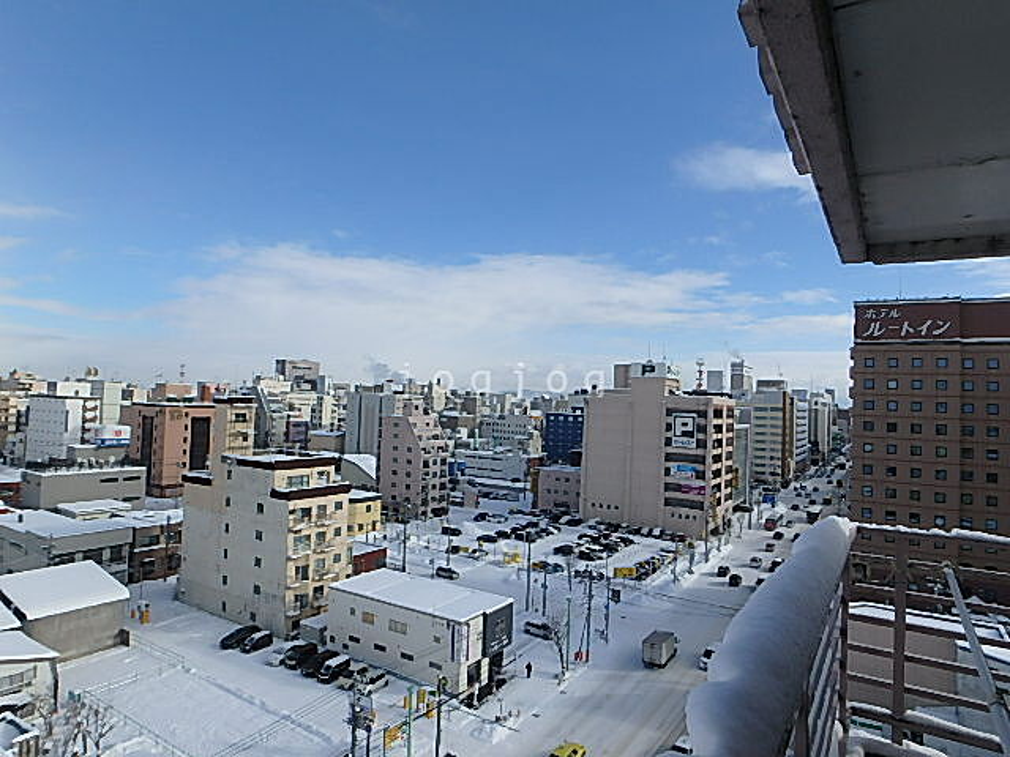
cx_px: 505
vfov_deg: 63.4
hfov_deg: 79.0
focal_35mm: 21
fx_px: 613
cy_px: 378
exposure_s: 1/640
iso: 125
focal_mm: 3.7
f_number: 6
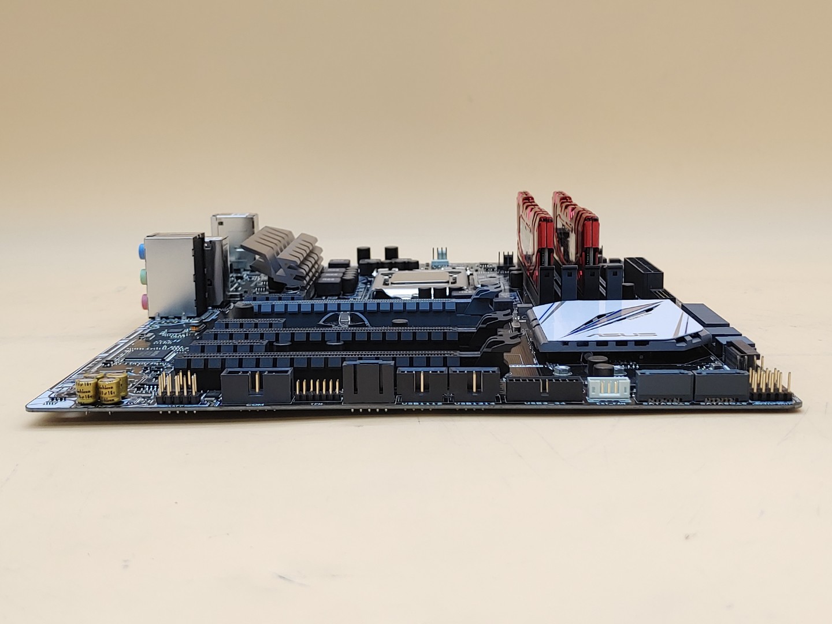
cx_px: 416
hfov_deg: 42.9
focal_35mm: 44
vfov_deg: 32.9
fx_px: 1058
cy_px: 312
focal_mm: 4.36
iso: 50
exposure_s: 1/100
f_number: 1.8
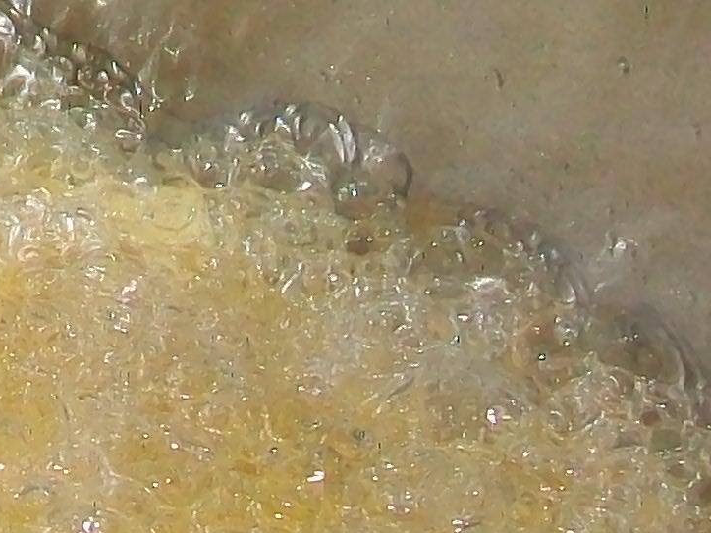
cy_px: 485
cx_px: -444
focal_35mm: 172
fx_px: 3533
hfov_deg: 10.9
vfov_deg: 8.6
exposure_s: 1/60
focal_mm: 6.1
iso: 160
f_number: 2.7
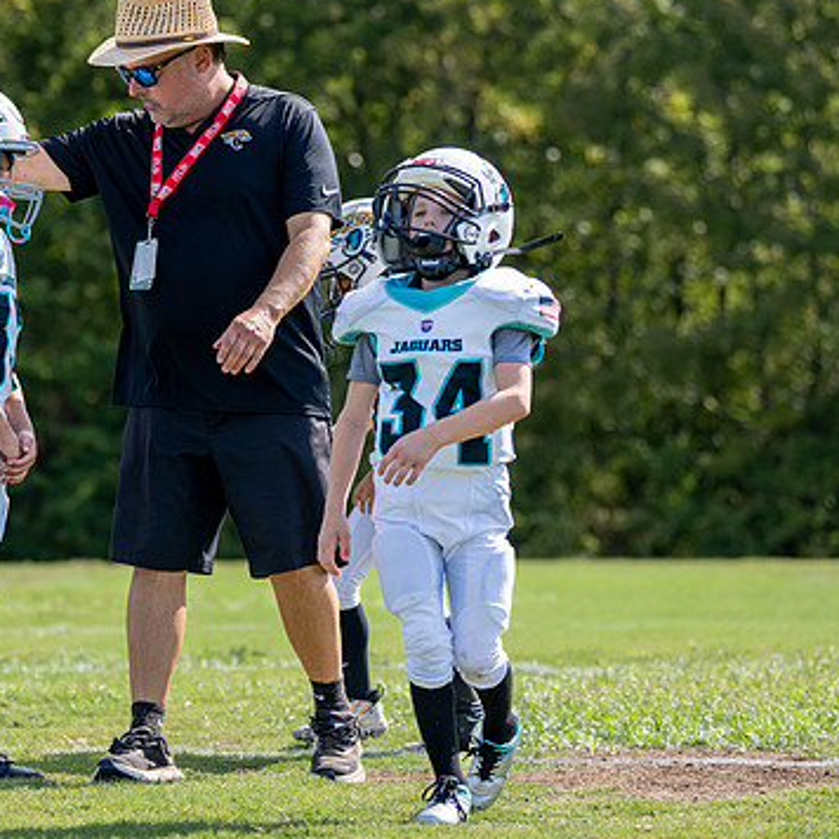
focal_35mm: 173
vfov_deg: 10.1
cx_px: 170
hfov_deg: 10.1
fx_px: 4744
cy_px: 386
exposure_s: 1/2000
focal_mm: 100
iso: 160
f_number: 2.8
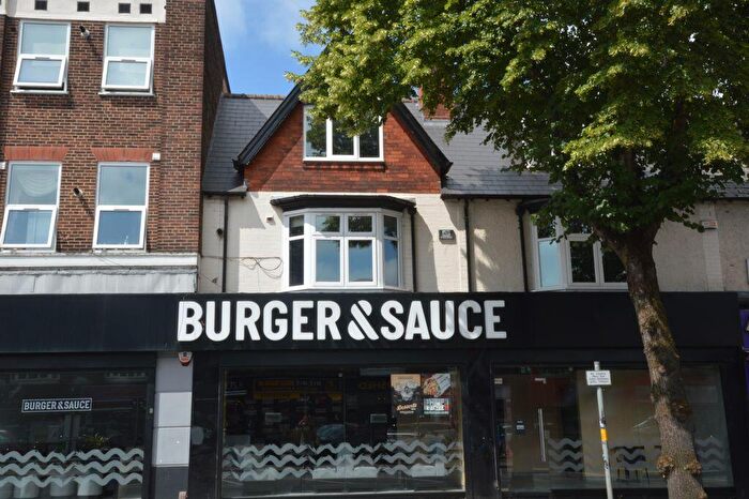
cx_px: 374
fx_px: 749
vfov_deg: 36.8
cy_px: 250
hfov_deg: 53.2
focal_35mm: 36
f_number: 25
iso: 100
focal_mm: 24
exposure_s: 1/15
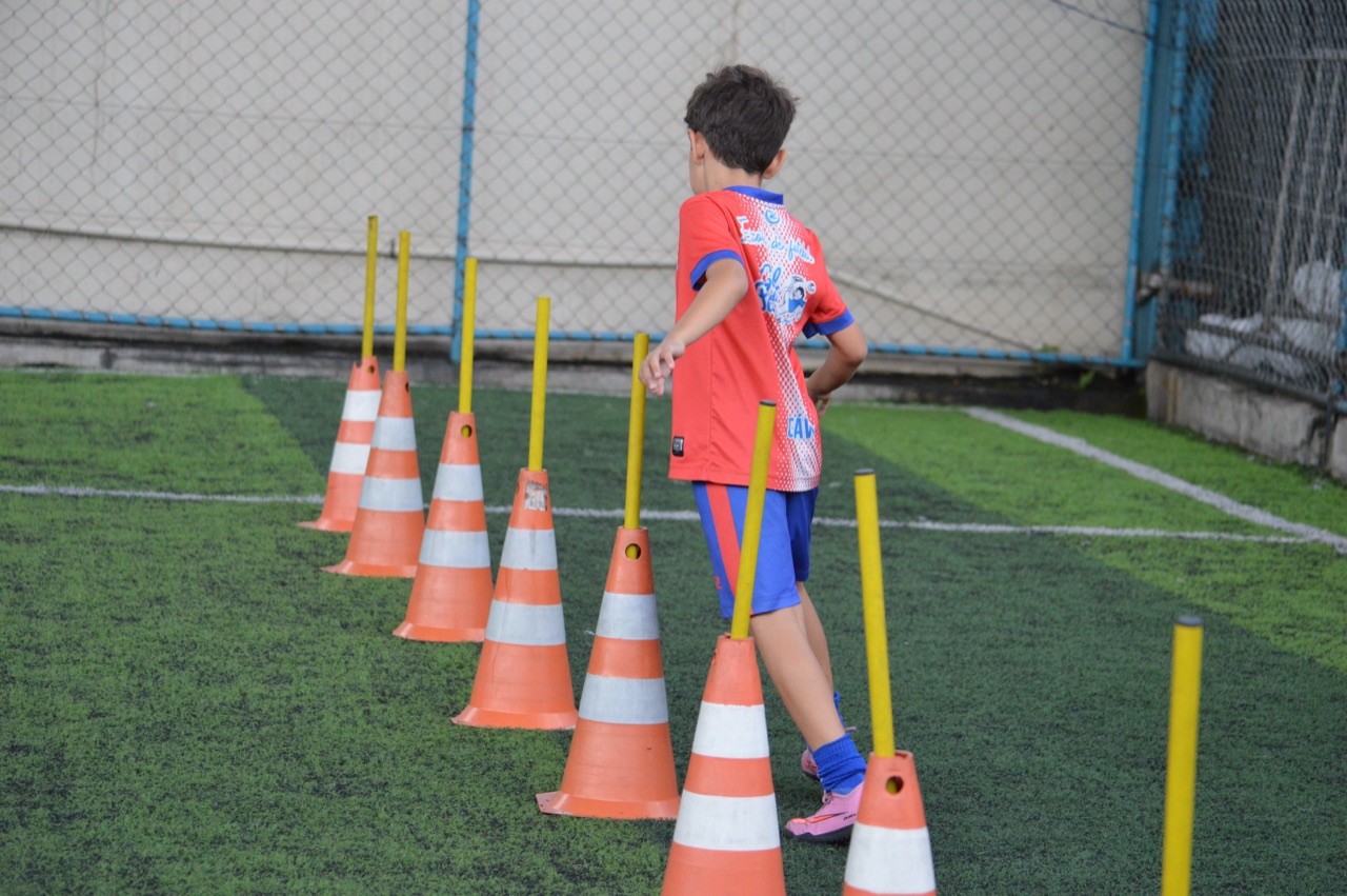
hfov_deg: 16.1
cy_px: 448
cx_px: 674
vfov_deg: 10.7
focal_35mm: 128
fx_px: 4766
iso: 1600
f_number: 4.5
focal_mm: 85
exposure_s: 1/1600
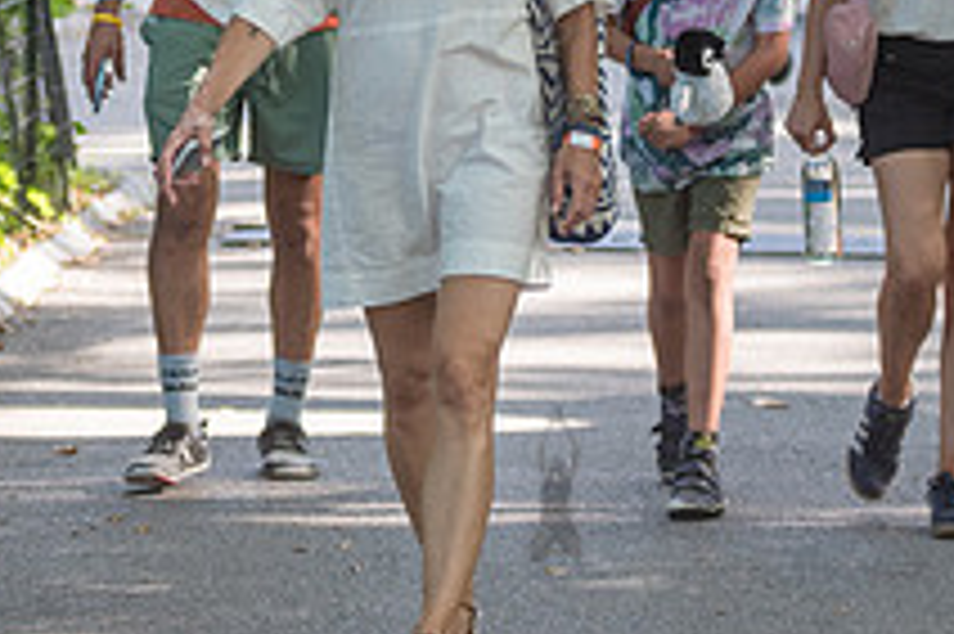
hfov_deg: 6.5
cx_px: 464
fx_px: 8420
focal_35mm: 318
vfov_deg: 4.3
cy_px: -30
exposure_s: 1/400
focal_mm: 86
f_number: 3.5
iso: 500
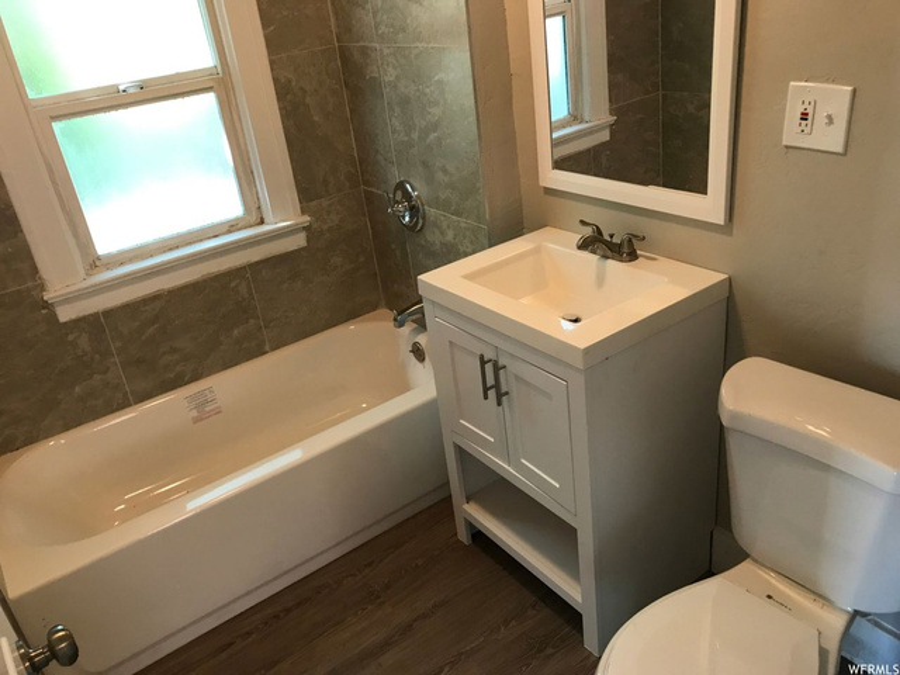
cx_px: 450
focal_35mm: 28
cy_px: 338
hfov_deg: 63.4
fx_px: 728
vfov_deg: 49.7
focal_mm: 3.99
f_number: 1.8
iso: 40
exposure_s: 1/24
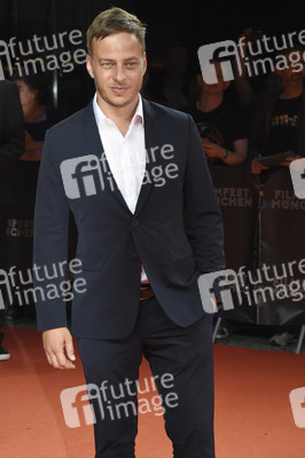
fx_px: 1337
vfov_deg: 19.5
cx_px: 152
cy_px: 229
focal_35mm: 105
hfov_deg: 13.0
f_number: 6.3
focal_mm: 70
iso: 400
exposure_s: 1/160
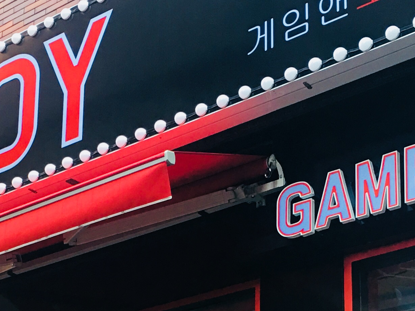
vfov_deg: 15.1
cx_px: 146
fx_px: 1139
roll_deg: -2.6
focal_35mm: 95
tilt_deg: +19.1
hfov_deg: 20.6
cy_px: 366
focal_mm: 4.15
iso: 32
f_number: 2.2
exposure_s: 1/30
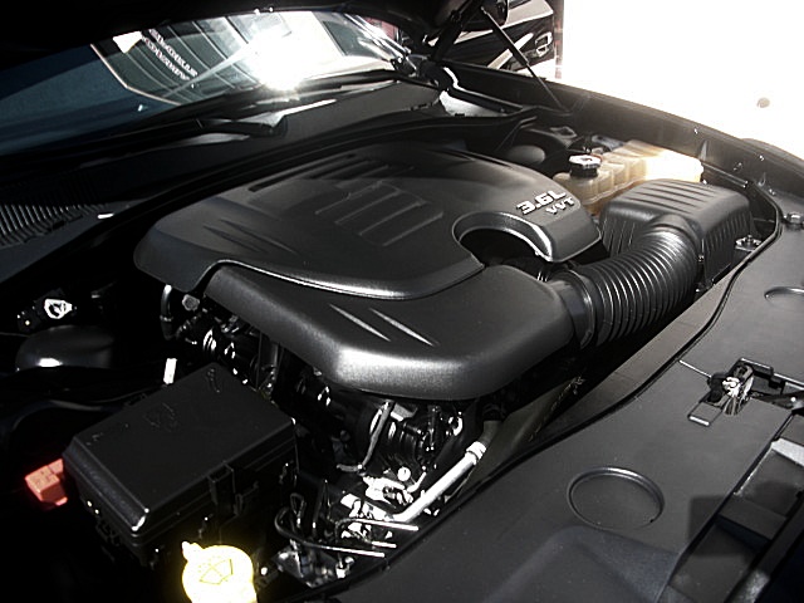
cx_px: 402
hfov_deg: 51.4
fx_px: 836
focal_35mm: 36
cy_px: 302
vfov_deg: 39.7
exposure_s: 1/160
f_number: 2.8
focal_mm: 6.3
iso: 50
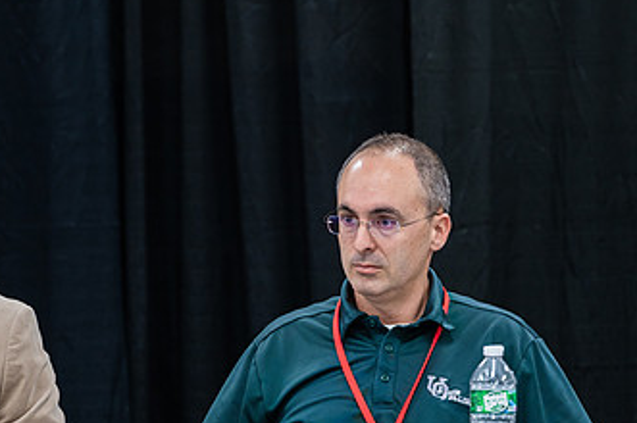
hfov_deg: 5.6
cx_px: 362
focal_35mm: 371
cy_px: 248
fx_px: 6558
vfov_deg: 3.7
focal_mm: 200
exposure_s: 1/200
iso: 1000
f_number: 4
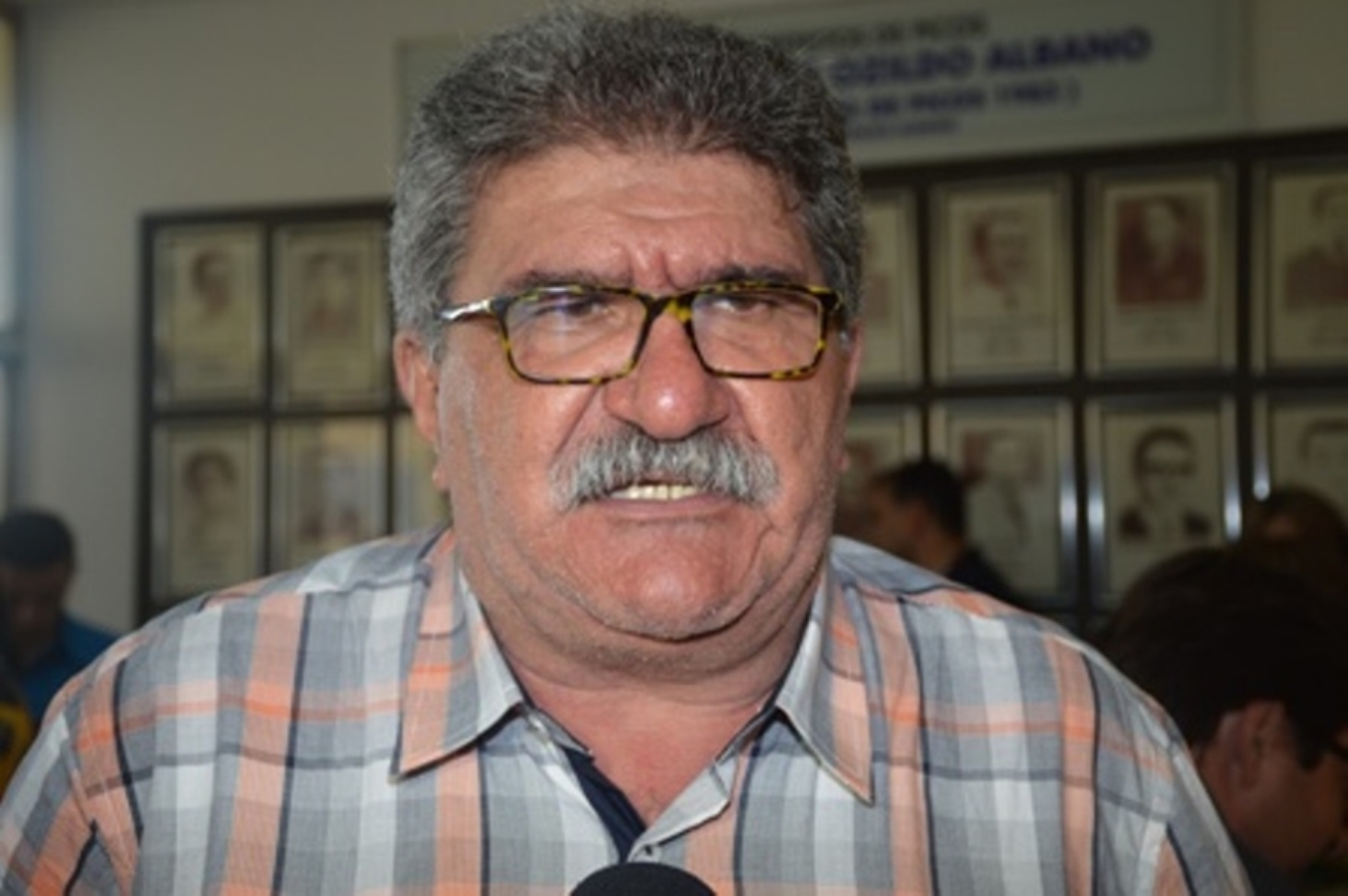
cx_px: 674
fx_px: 2245
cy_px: 448
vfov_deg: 22.6
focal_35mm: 60
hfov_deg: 33.4
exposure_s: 1/60
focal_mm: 40
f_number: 4.5
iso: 320
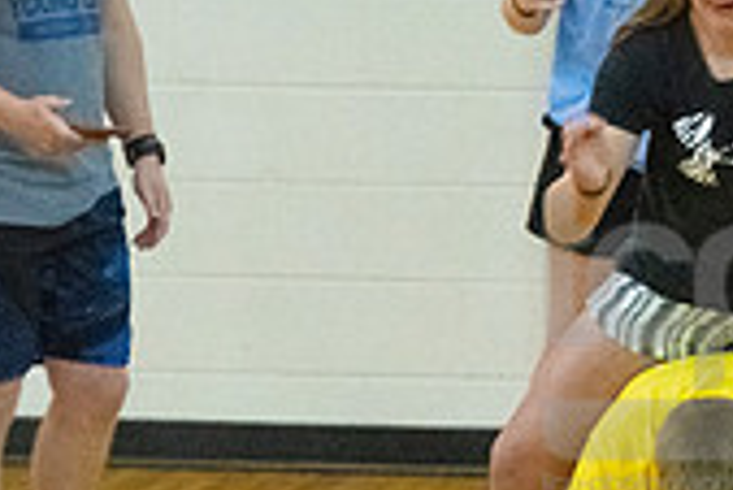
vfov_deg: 3.0
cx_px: 677
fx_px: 9415
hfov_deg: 4.5
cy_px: 345
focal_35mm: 462
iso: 6400
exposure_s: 1/640
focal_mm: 135
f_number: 4.5
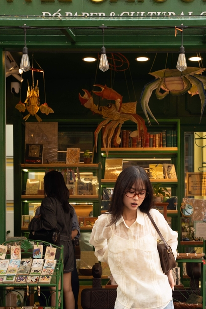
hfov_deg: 16.7
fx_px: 699
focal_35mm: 81
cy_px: 239
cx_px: 136
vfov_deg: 24.6
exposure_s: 1/200
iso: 640
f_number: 5
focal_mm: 49.9
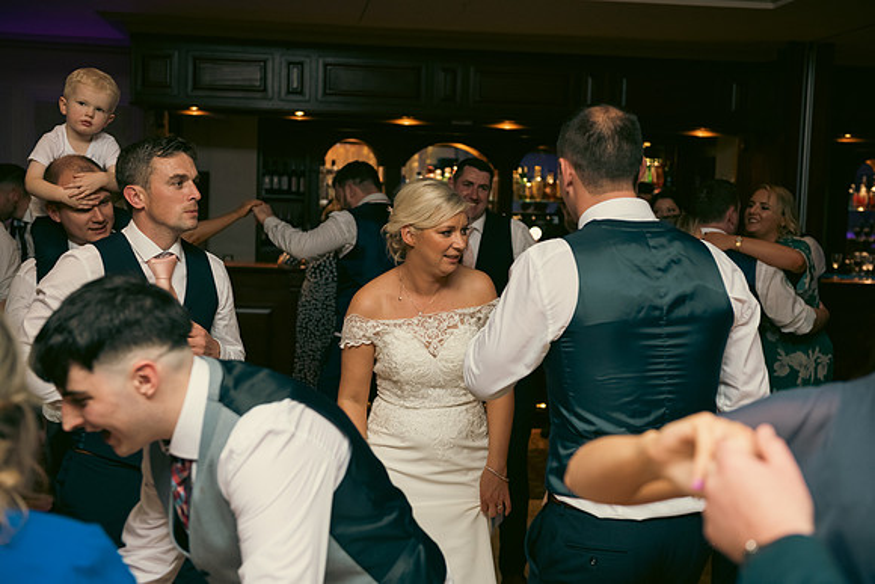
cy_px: 292
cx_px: 438
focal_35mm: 48
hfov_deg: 41.1
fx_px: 1167
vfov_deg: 28.1
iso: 500
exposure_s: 1/160
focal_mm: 48
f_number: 3.5
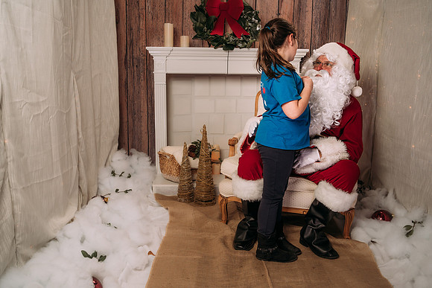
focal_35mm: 37
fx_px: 446
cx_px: 221
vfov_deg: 35.8
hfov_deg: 51.7
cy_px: 148
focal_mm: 35
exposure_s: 1/100
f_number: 5.6
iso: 100
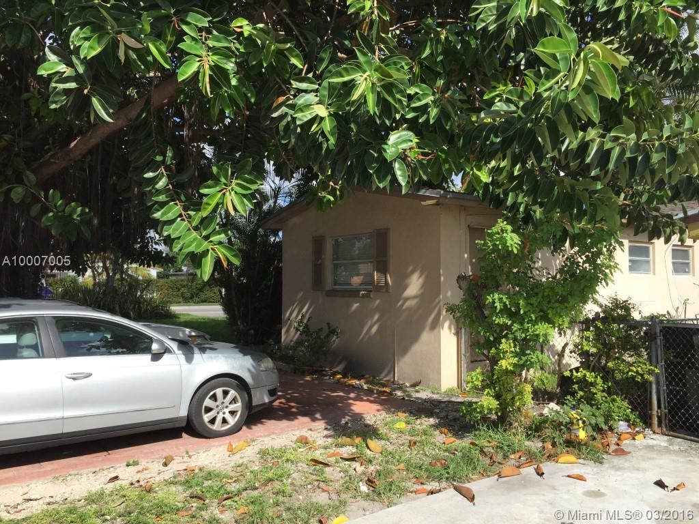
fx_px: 586
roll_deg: -1.8
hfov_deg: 61.7
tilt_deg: +4.0
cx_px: 350
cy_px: 262
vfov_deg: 48.2
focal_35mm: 29
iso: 32
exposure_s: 1/1464
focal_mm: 4.15
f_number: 2.2
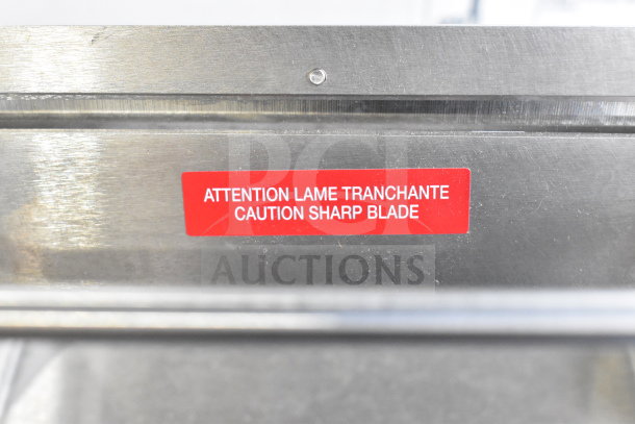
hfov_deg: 42.3
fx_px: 820
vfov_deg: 29.0
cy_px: 212
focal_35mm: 46
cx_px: 318
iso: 6400
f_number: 8
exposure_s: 1/250
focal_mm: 31
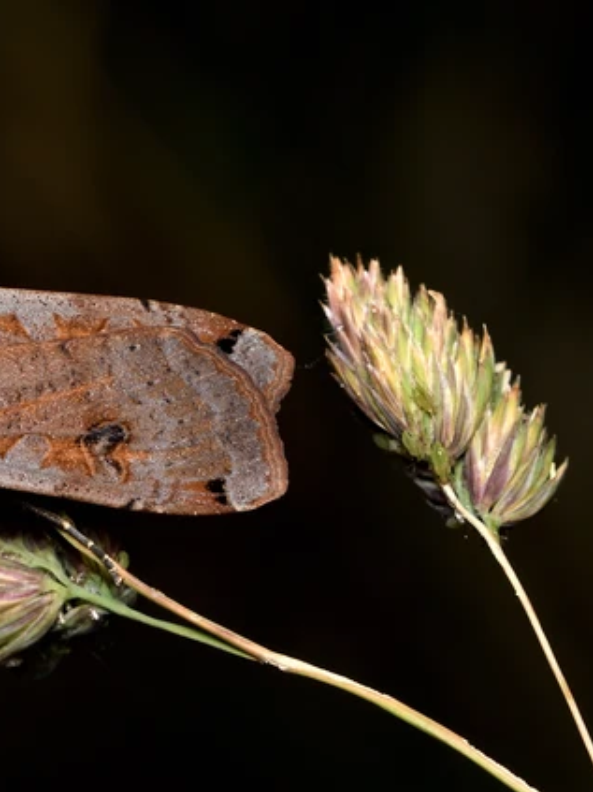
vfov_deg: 6.1
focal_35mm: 327
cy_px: 397
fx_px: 7473
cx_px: 6
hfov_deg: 4.5
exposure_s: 1/250
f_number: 10
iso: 100
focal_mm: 150
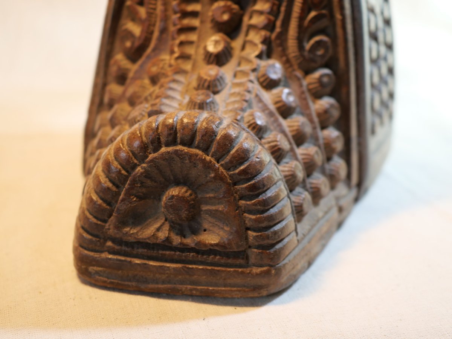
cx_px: 226
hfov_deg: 32.2
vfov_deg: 24.4
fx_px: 783
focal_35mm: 60
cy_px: 170
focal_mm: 30
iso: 200
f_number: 3.5
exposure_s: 1/60
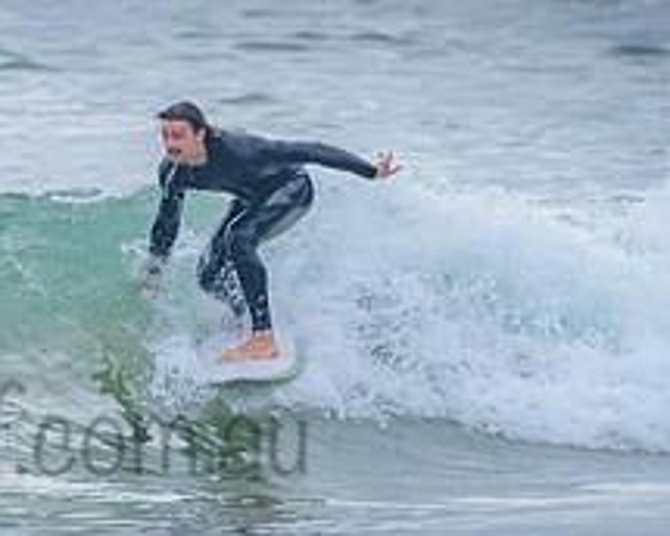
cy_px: 267
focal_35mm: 1549
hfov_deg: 1.2
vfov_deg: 1.0
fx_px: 30716
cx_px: 182
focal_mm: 500
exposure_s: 1/2000
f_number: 6.3
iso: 800
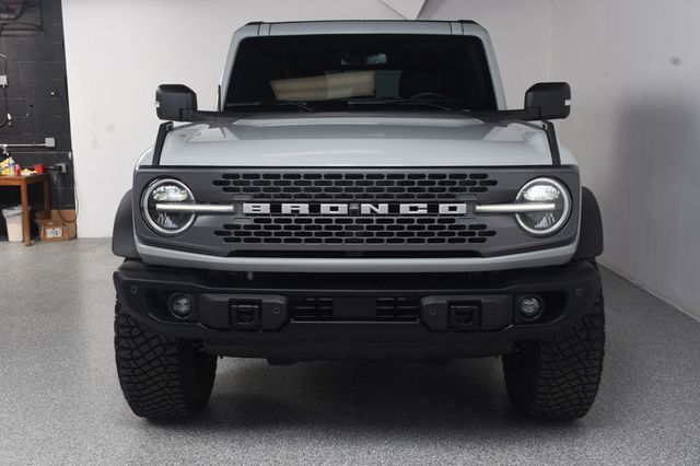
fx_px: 777
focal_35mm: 40
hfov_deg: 48.5
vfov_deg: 33.4
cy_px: 233
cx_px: 350
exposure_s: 1/160
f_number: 10
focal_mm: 27
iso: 100
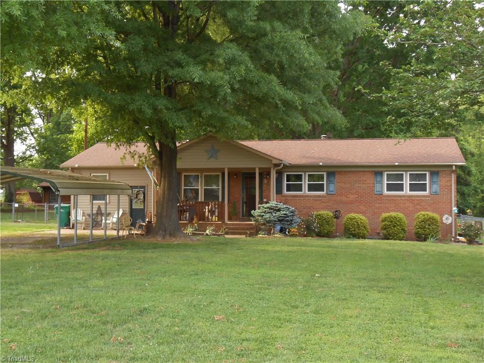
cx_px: 242
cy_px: 182
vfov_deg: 29.7
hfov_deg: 38.9
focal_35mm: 49
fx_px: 685
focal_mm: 8.8
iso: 160
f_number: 4.8
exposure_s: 1/60
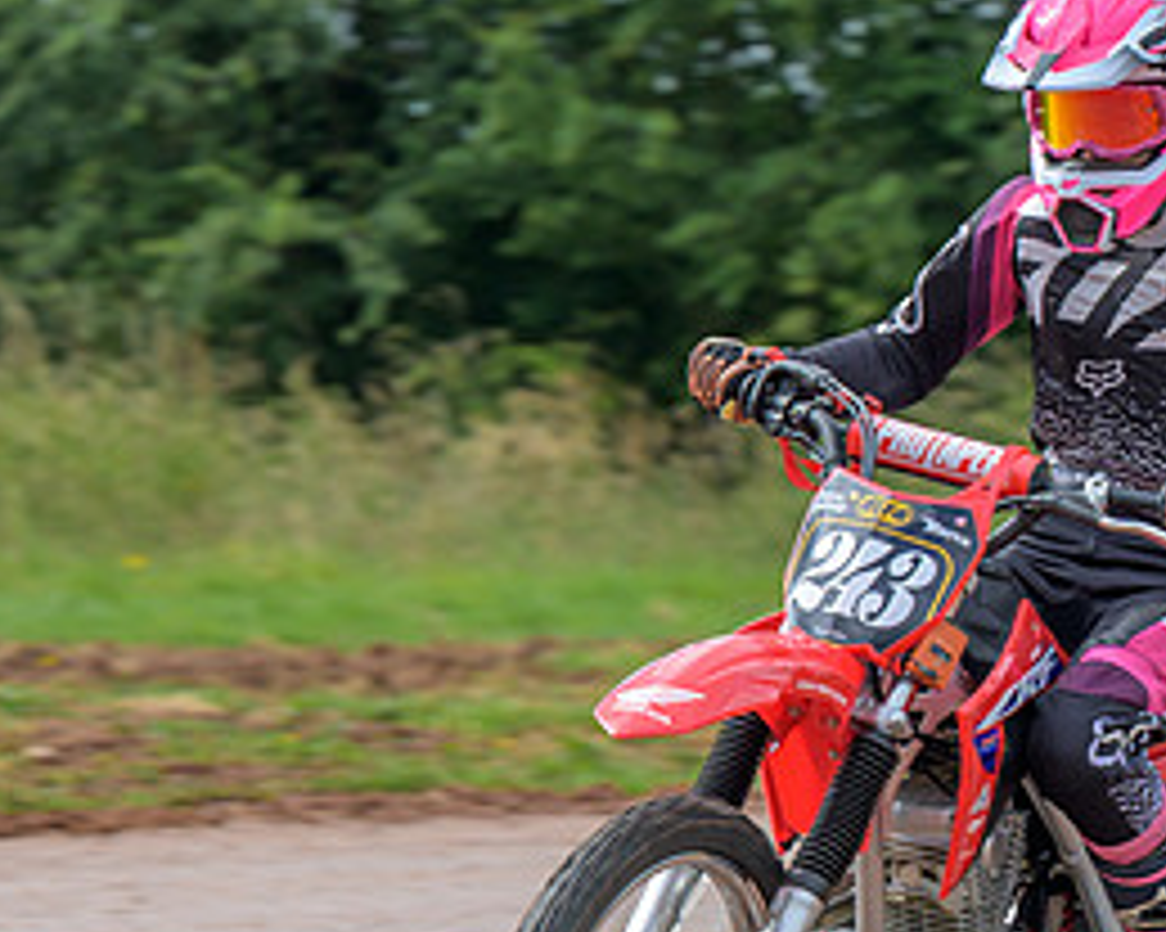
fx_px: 11073
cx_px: 681
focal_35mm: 321
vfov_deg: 4.8
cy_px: 711
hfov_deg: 6.0
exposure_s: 1/320
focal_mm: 86
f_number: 4
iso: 64
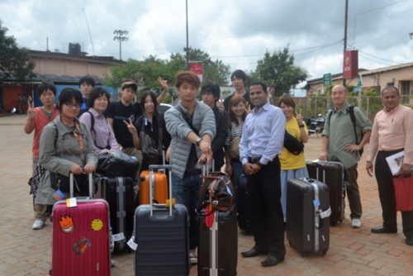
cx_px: 206
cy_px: 138
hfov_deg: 47.9
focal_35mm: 40
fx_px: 465
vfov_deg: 33.1
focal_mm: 27
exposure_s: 1/200
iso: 100
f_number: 7.1
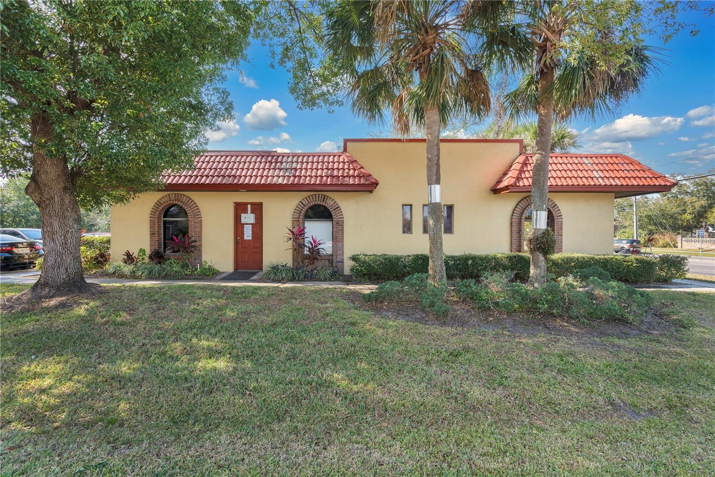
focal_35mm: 16
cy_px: 238
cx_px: 358
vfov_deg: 73.7
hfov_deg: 96.7
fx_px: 318
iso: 100
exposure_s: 1/50
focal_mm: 16
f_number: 8
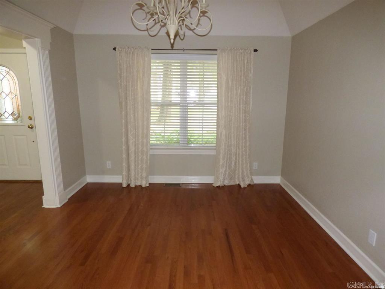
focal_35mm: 20
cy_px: 144
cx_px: 192
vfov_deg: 66.0
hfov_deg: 81.7
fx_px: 222
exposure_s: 1/60
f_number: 2.8
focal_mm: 3.58
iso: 800
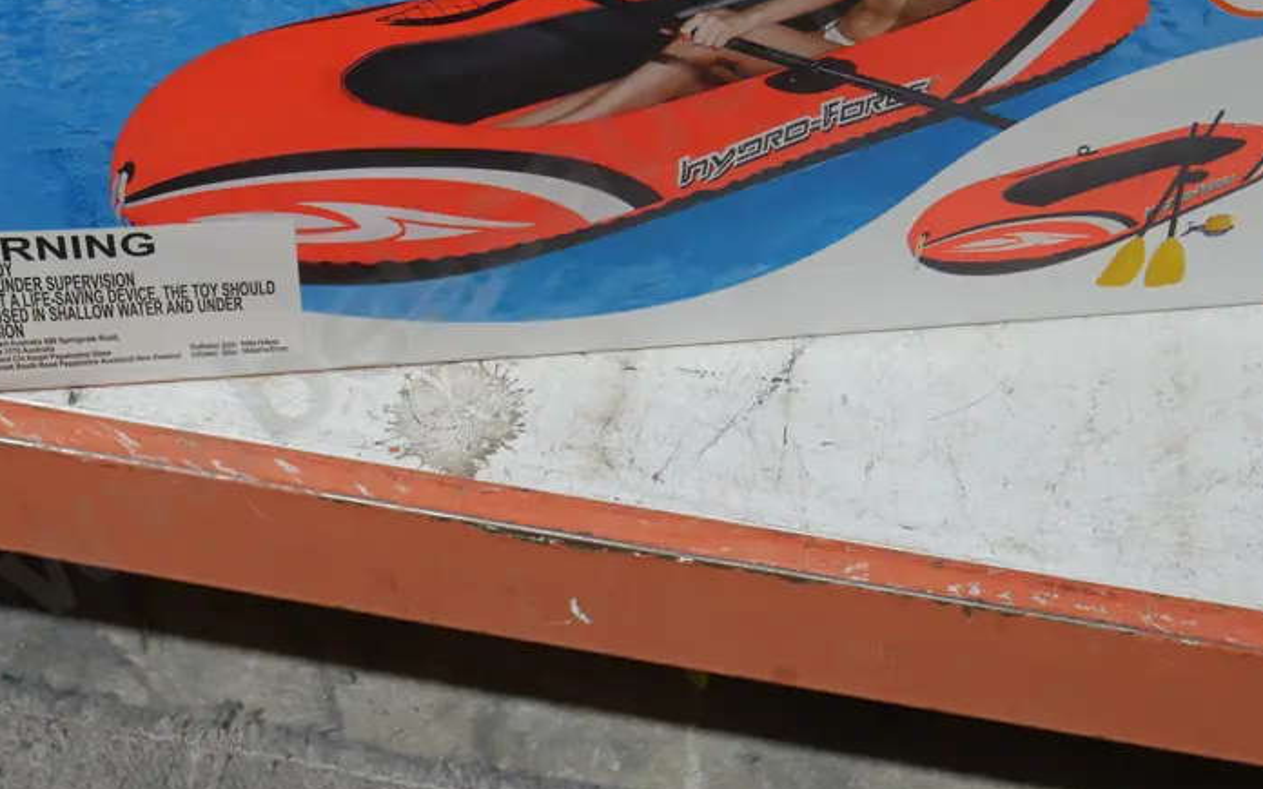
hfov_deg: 26.5
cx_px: 651
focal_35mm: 78
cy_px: 119
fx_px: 2685
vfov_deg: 16.6
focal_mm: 25
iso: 500
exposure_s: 1/60
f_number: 5.3
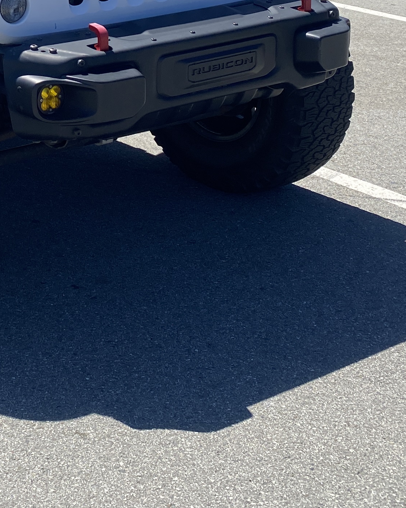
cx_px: -83
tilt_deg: -9.1
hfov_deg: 19.7
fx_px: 1097
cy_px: -37
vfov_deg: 24.5
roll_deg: -1.6
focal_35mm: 73
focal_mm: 4.25
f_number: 1.8
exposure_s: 1/2358
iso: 32
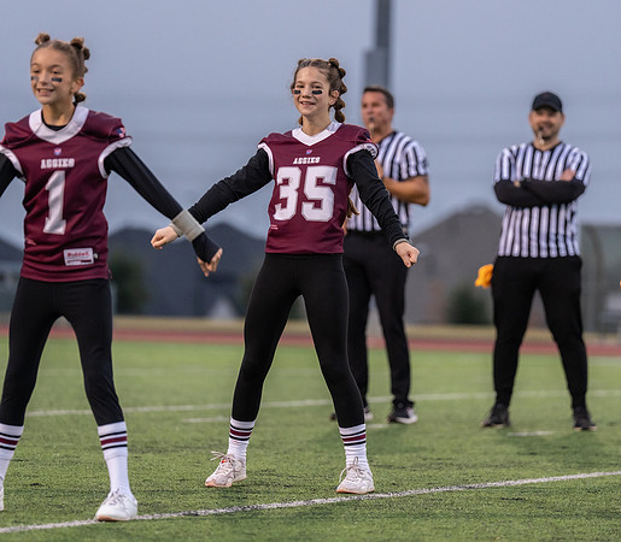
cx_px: 325
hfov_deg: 8.9
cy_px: 248
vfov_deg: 7.8
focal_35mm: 210
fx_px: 3994
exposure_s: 1/1250
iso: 2000
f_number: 2.8
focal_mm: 159
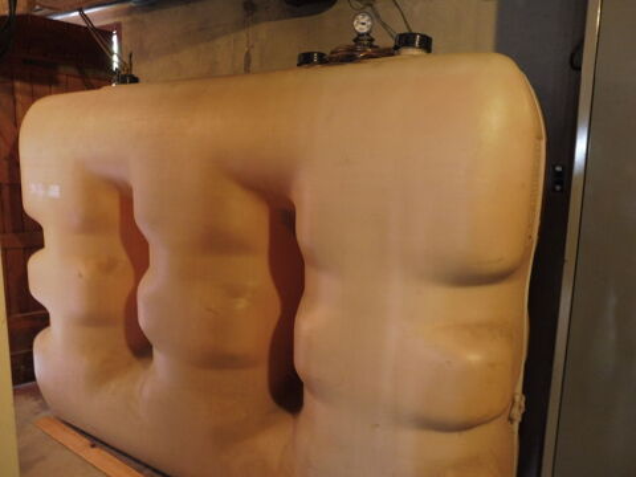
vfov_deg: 56.8
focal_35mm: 24
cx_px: 318
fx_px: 441
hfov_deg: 71.6
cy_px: 238
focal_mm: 4.3
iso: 250
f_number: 3.3
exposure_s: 1/4
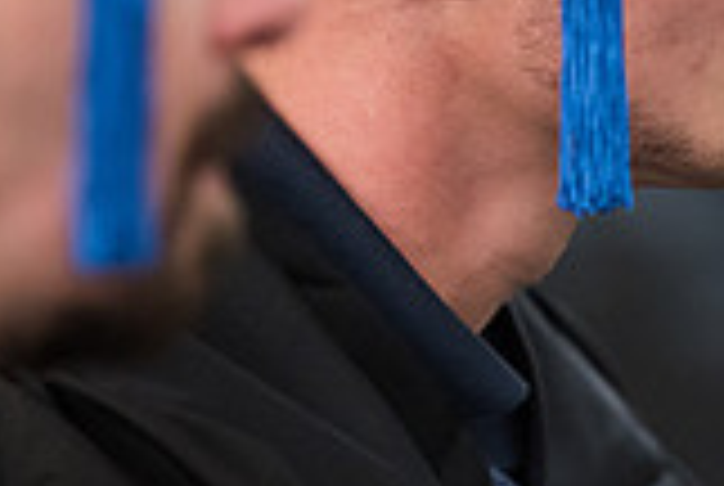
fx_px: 10860
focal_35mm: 539
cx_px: 773
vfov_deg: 2.6
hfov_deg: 3.8
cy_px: 65
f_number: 2.8
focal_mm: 150
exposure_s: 1/200
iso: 2500
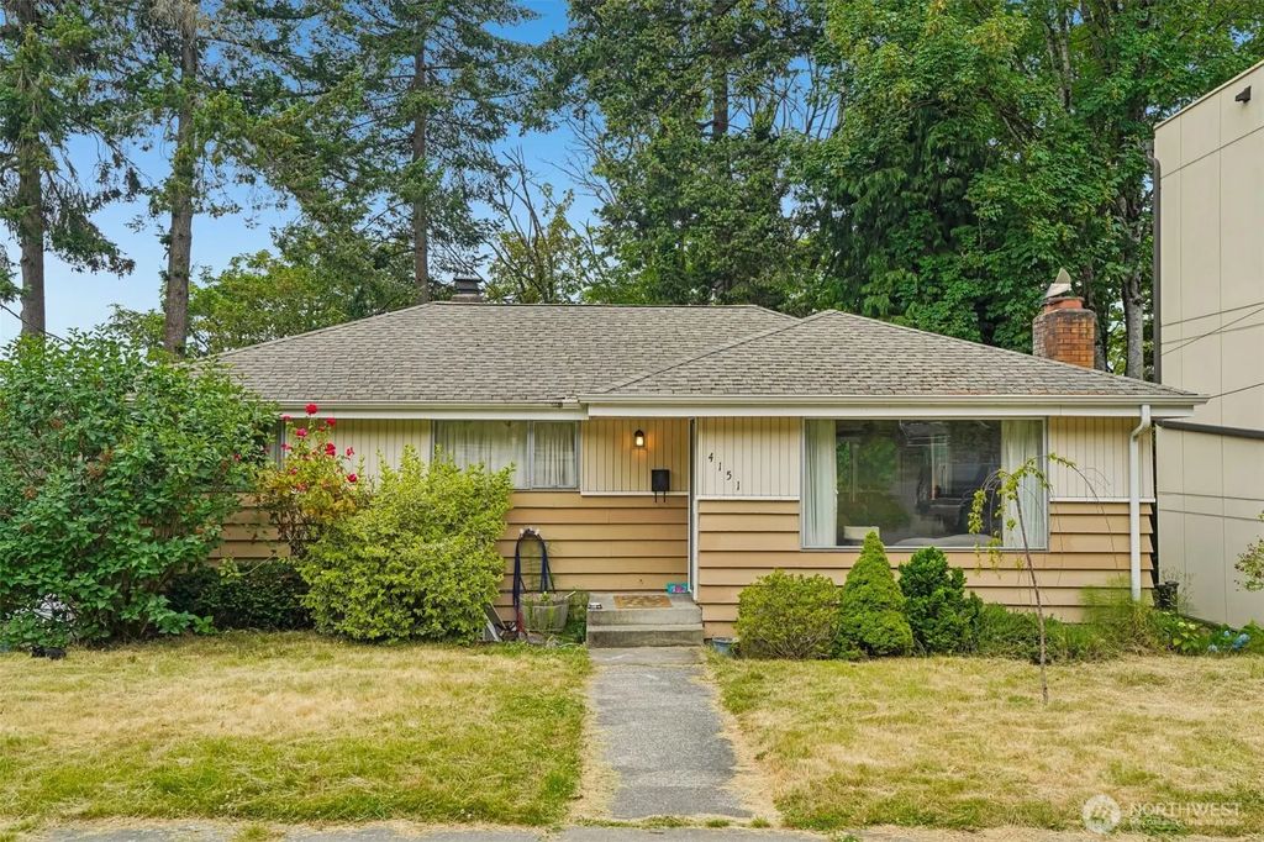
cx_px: 632
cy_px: 421
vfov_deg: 37.8
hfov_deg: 54.4
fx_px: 1228
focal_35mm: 35
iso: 400
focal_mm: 35
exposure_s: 1/400
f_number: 8
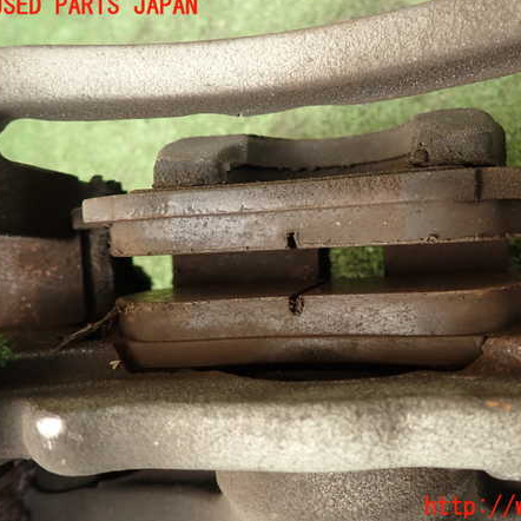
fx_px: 511
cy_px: 257
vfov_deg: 54.0
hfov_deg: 53.2
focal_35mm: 30
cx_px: 337
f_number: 2
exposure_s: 1/60
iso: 100
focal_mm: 4.5
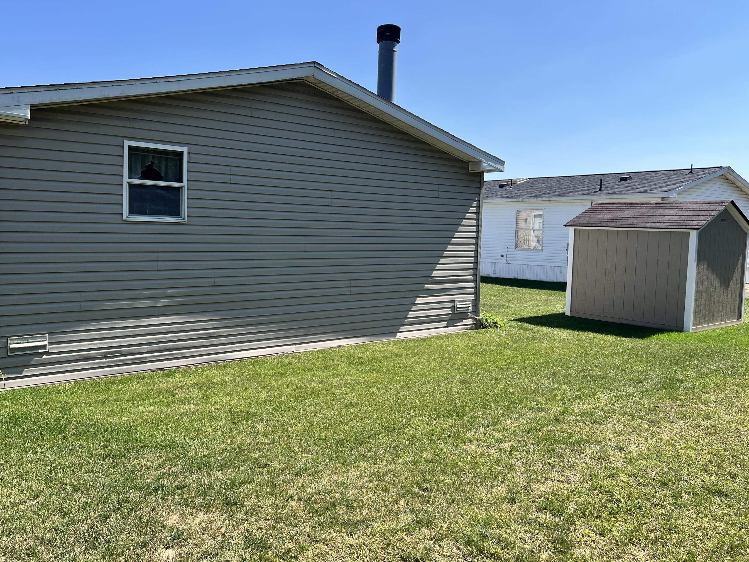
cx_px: 336
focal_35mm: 29
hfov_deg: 61.5
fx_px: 627
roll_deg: -1.4
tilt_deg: -3.5
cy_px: 262
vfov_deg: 48.2
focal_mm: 5.7
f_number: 1.5
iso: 50
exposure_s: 1/2762
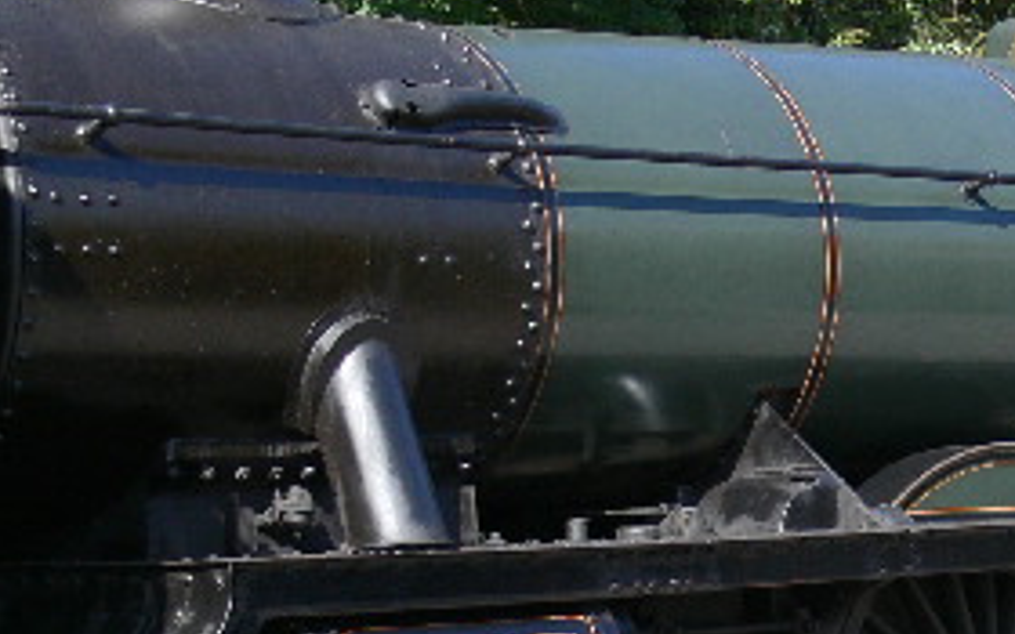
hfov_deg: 18.4
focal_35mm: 109
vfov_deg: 12.0
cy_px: 460
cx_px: 1124
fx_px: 3015
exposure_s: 1/400
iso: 80
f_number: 3.2
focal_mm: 8.4
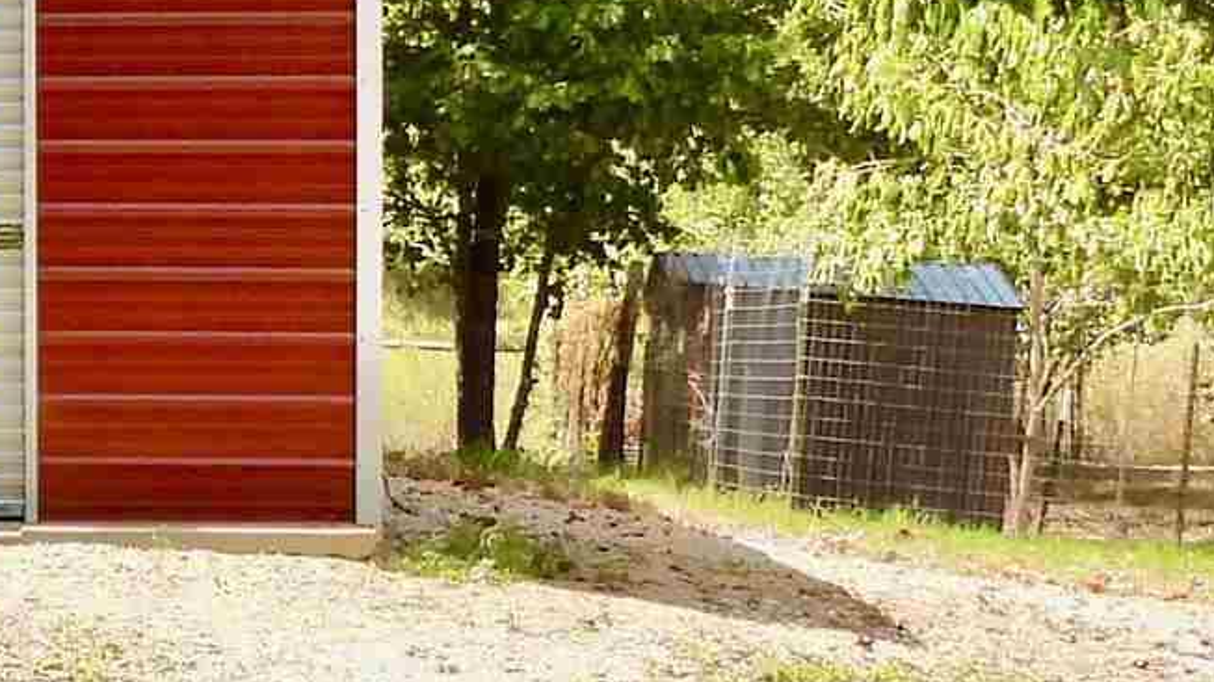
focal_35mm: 123
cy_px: 212
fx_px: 3959
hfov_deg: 16.4
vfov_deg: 9.8
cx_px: -383
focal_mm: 4.3
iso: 100
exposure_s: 1/500
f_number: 2.8
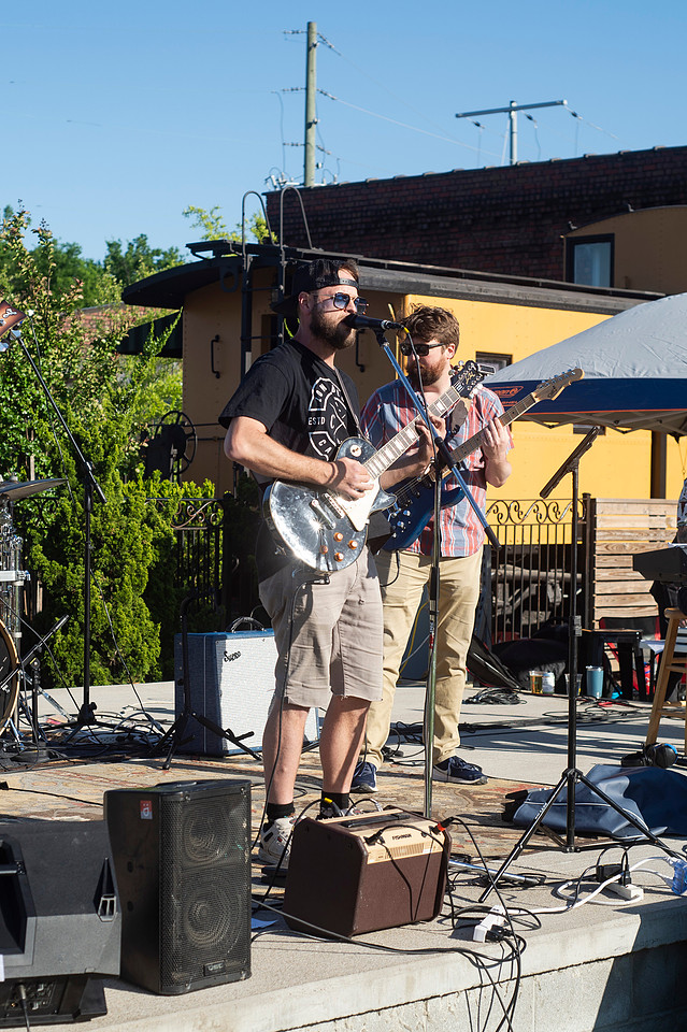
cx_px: 308
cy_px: 516
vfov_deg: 27.0
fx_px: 2151
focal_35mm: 75
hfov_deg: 18.1
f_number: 5.6
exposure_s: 1/500
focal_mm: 50
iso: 100
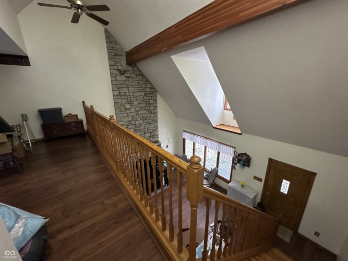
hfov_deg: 102.1
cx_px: 174
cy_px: 130
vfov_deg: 85.7
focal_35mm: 14
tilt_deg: -15.5
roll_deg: +0.6
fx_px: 141
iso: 500
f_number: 2.2
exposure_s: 1/60
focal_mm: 2.22
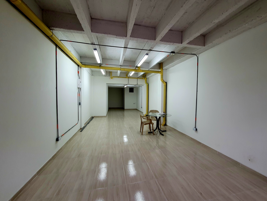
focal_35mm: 14
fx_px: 108
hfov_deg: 102.1
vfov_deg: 85.7
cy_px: 98
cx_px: 135
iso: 125
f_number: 2.2
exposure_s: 1/60.2
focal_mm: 1.8
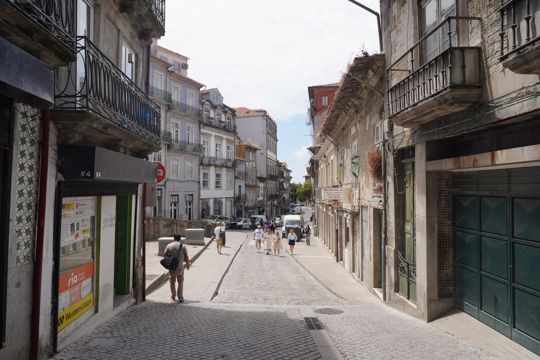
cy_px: 180
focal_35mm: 24
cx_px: 270
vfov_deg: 53.1
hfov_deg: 73.7
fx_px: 360
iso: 100
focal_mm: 24
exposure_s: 1/100
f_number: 13
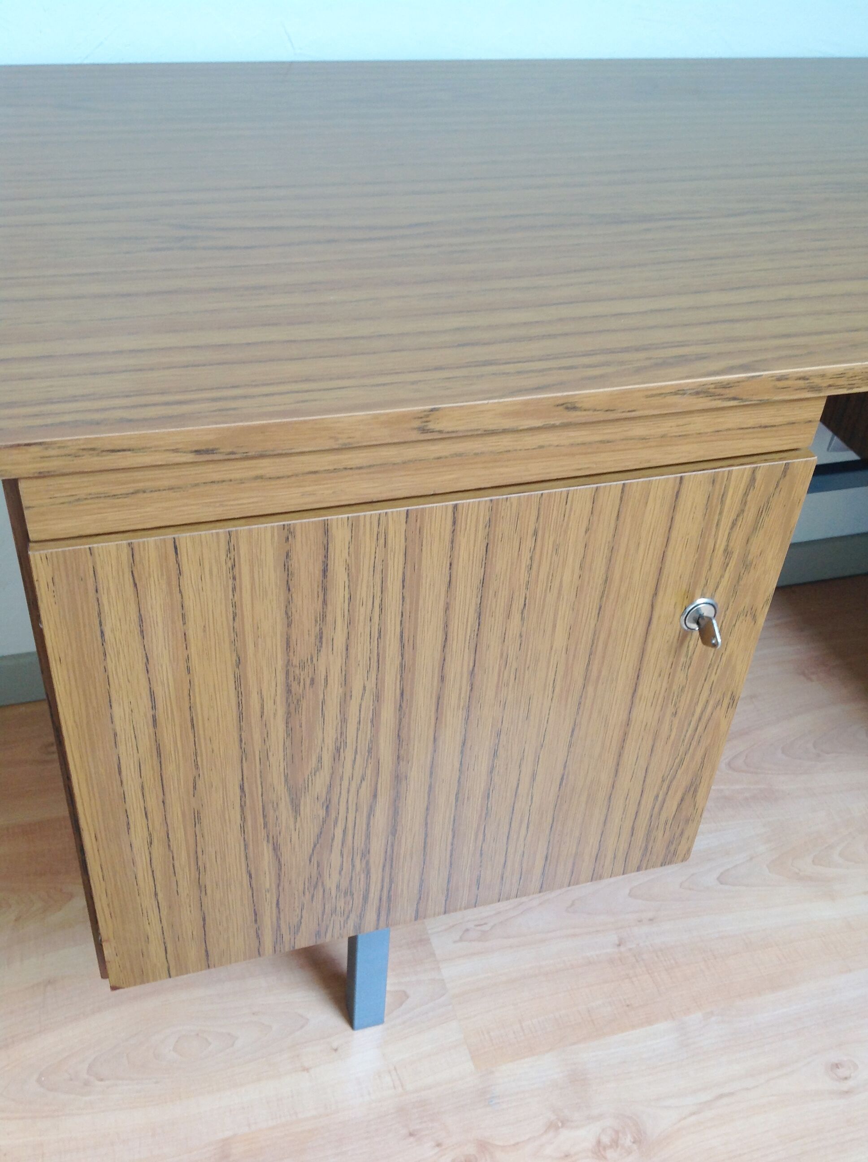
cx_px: 434
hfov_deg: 40.6
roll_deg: -3.7
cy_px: 581
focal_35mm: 35
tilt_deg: -38.4
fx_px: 1173
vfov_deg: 52.7
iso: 50
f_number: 2.4
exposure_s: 1/17
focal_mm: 4.28
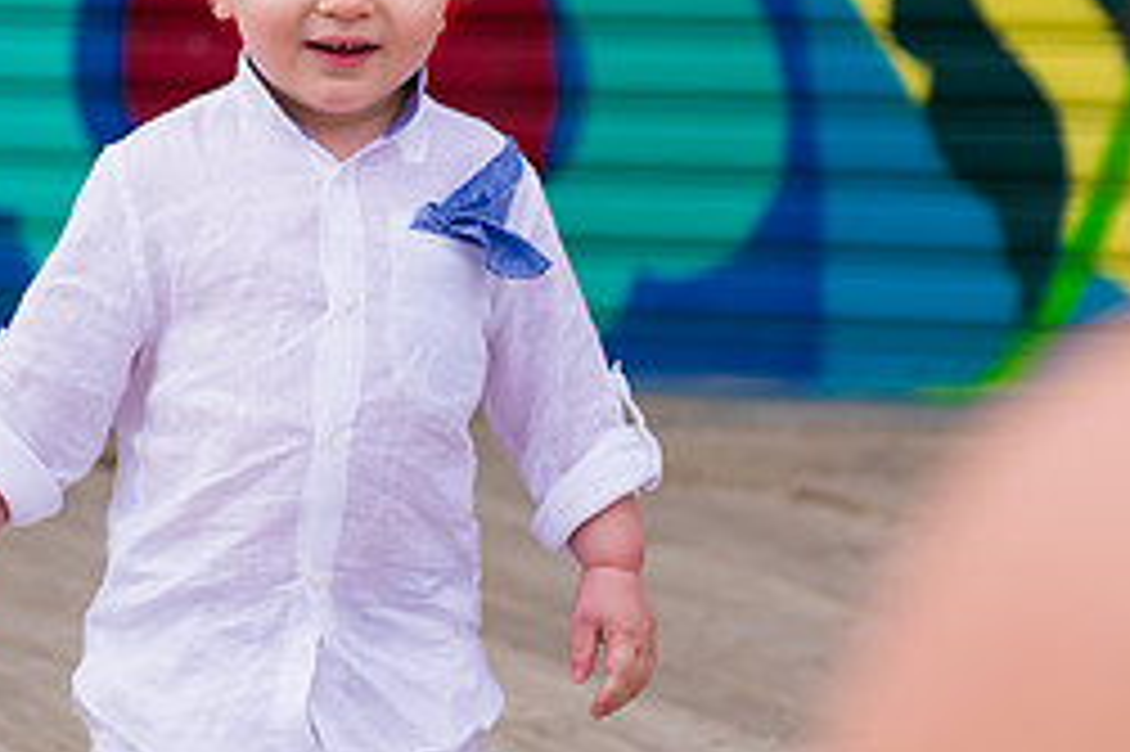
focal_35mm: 162
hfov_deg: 12.7
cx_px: 383
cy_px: 43
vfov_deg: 8.4
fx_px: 5081
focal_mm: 70
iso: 200
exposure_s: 1/3200
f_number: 3.2
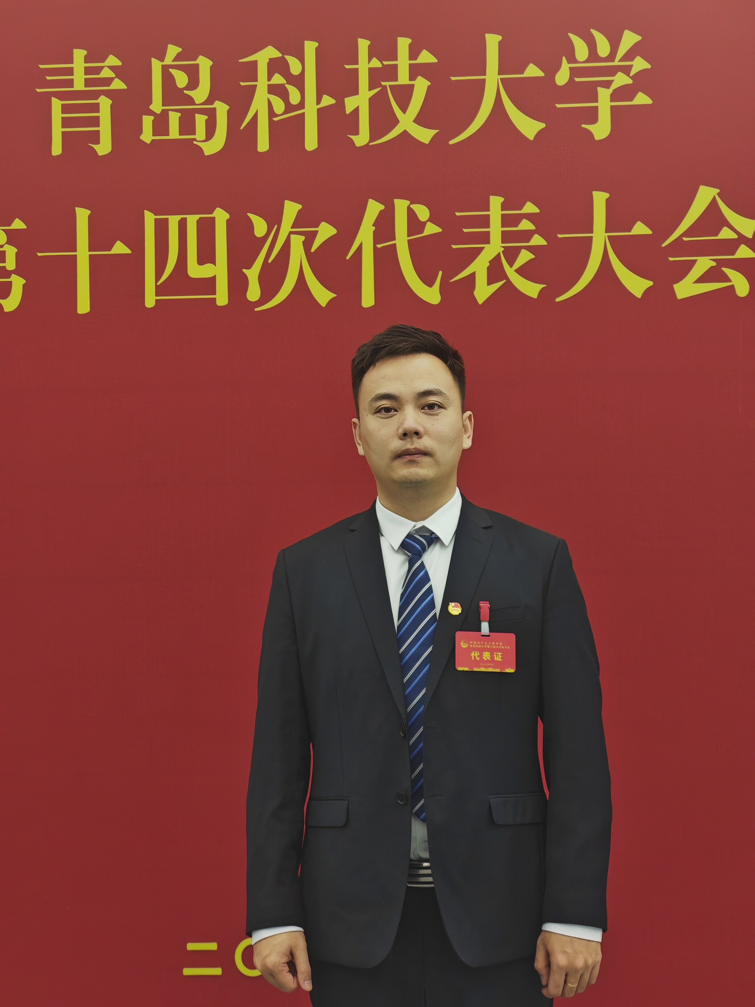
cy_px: 504
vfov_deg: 28.2
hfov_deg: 21.3
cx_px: 378
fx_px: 2007
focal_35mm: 69
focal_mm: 8.67
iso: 800
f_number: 2.4
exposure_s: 1/50
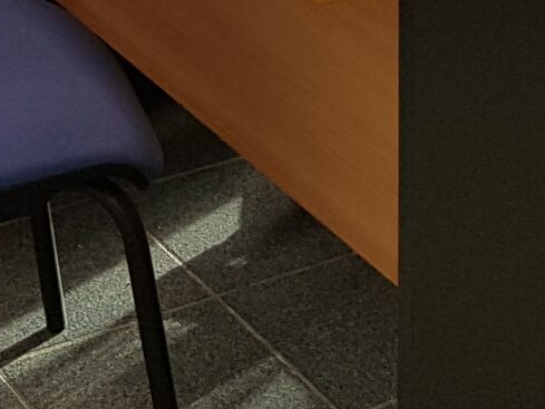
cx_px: 276
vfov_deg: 9.7
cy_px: -552
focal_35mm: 136
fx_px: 2142
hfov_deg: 14.5
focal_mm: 4.2
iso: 40
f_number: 1.7
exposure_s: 1/115
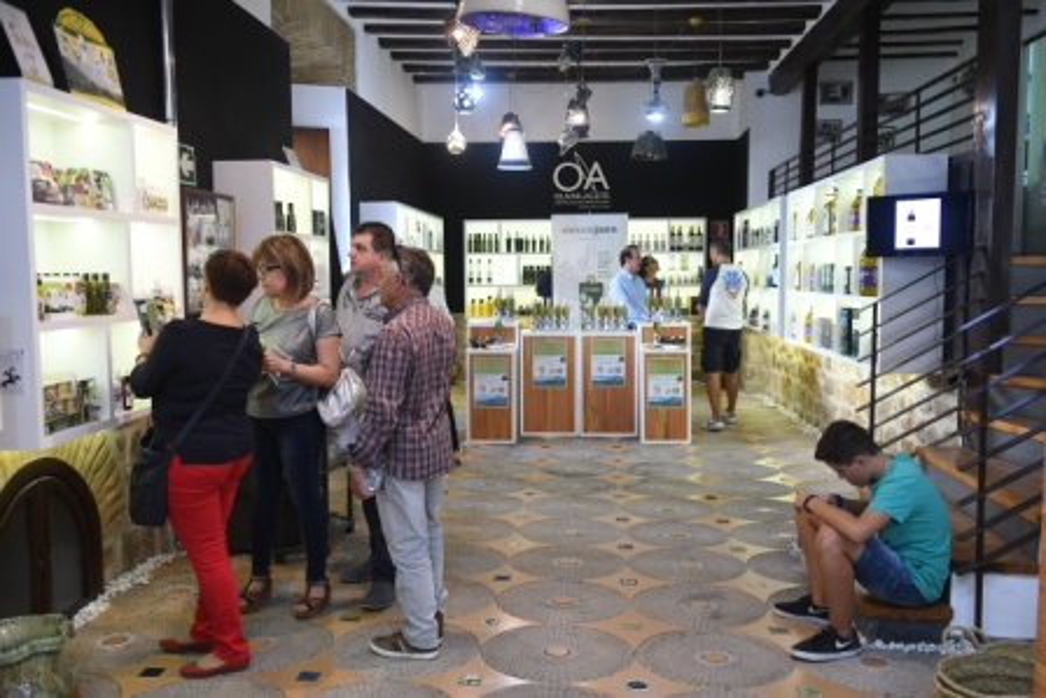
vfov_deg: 38.4
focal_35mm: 34
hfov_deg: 55.1
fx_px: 1003
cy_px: 349
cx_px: 523
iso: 1000
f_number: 2.8
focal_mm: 23
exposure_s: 1/50
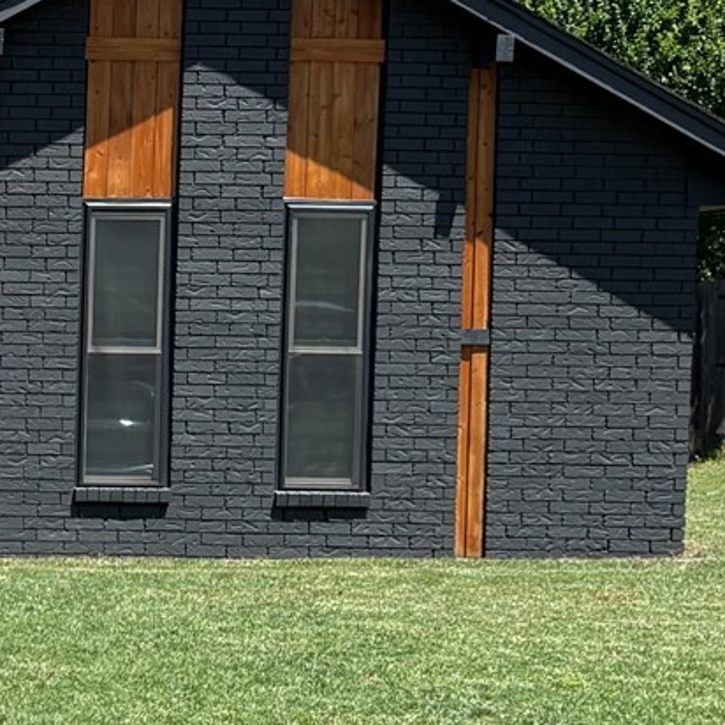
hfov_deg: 14.5
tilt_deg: -3.9
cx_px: -526
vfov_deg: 16.3
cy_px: 443
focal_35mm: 107
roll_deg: -0.1
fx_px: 2535
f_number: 1.6
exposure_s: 1/2985
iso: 50
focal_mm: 5.96
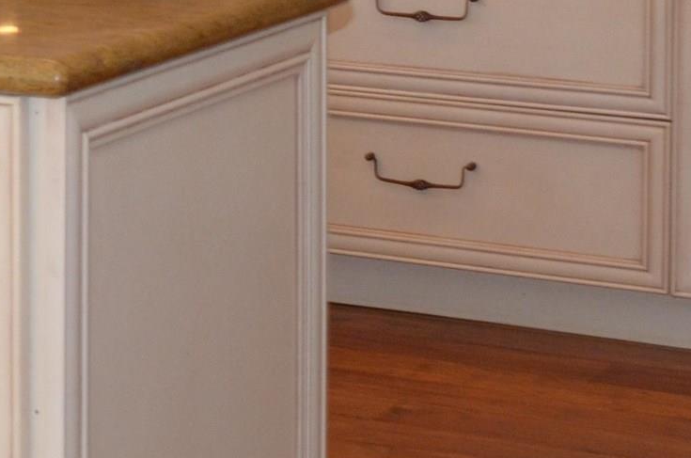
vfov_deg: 8.1
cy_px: -339
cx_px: 97
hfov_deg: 12.5
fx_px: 3123
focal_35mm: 163
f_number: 5
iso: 1000
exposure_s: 1/160
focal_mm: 26
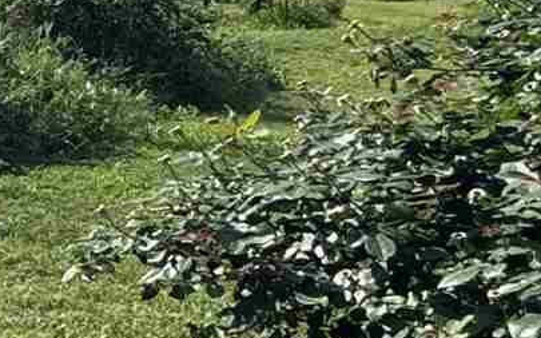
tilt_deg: -3.3
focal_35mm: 75
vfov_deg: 17.1
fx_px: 1106
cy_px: 27
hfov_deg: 20.9
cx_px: -377
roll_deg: +0.6
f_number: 2.2
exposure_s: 1/2028
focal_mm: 2.22
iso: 50
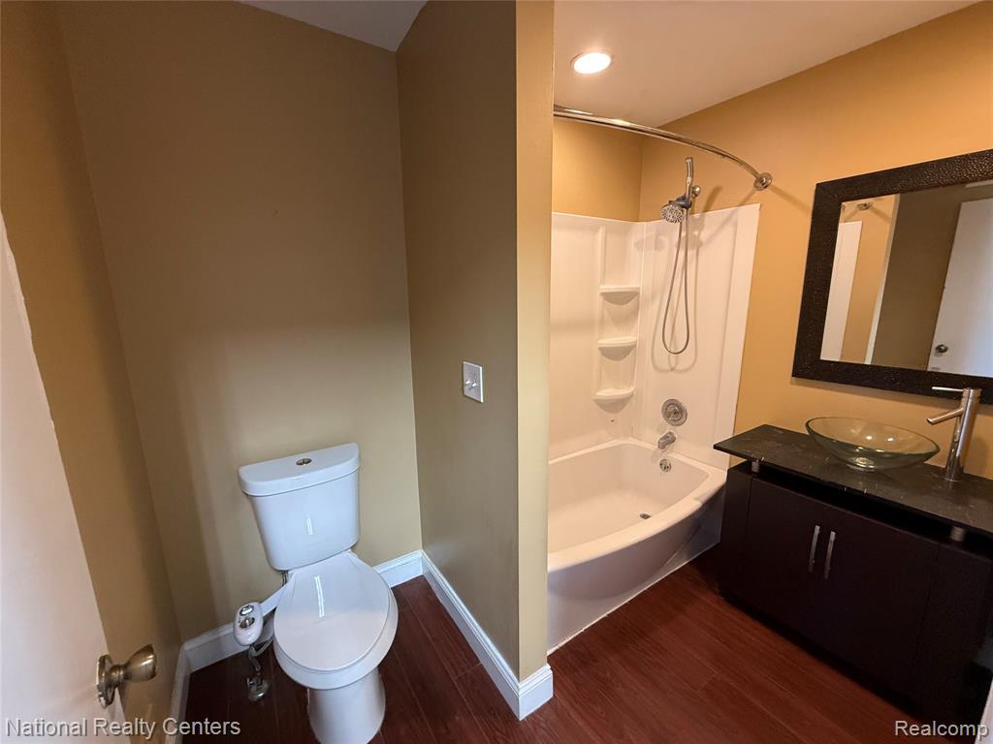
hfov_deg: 102.1
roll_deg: +0.6
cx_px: 496
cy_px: 372
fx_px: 402
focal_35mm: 14
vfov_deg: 85.7
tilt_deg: -10.6
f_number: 2.2
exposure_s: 1/60
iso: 250
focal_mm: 2.22
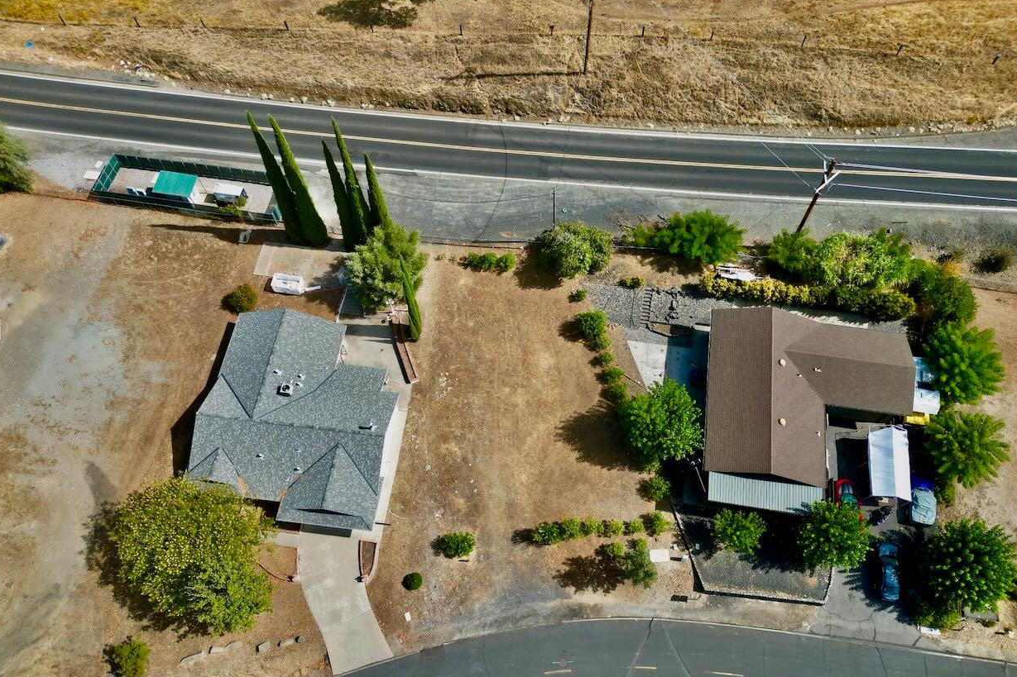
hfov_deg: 69.4
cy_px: 378
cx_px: 511
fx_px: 734
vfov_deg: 49.4
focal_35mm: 26
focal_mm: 6.72
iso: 110
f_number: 1.7
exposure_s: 1/1600
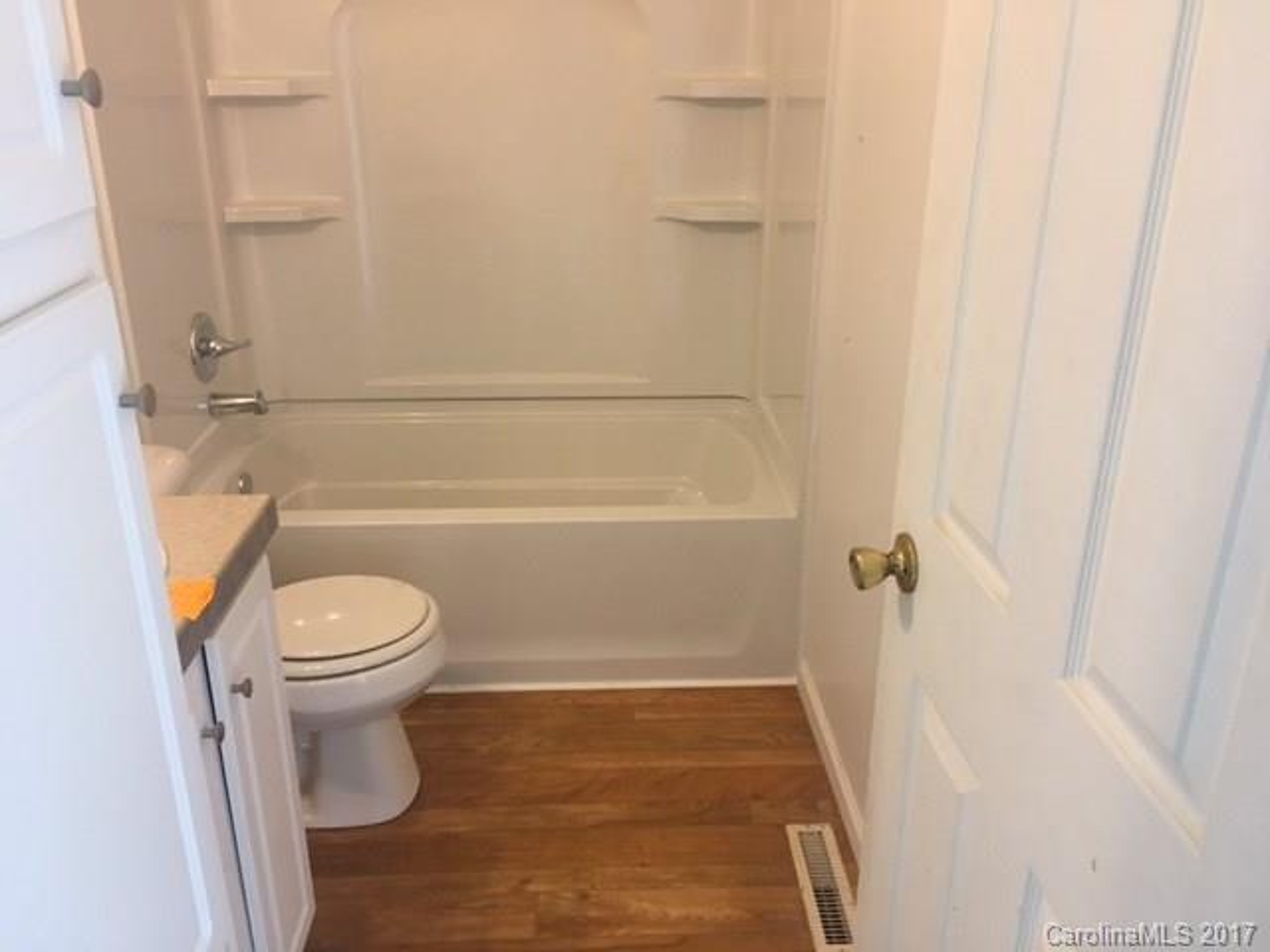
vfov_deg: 48.2
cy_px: 476
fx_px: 1064
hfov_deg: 61.7
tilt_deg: -22.6
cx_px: 635
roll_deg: +0.0
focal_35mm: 29
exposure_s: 1/15
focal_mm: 4.15
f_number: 2.2
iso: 64
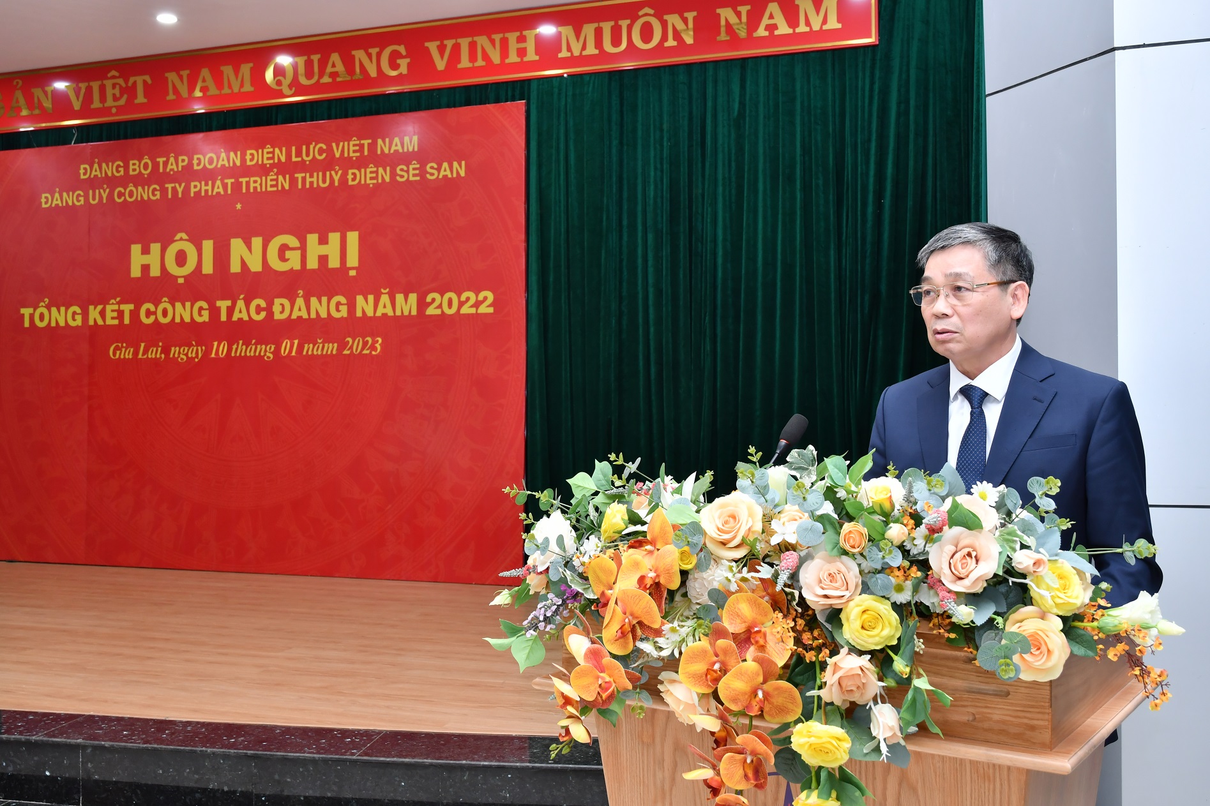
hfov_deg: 51.9
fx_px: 1243
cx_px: 605
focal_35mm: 37
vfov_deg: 35.9
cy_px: 403
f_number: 7.1
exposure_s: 1/50
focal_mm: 25
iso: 500
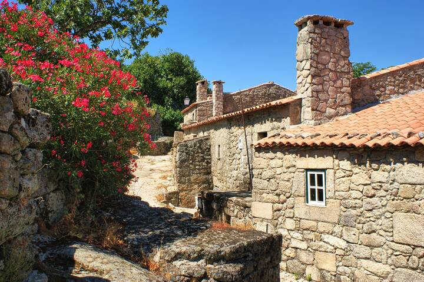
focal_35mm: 33
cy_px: 141
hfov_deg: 57.3
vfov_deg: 39.9
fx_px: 388
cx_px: 212
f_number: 10
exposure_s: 1/125
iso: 100
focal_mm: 22
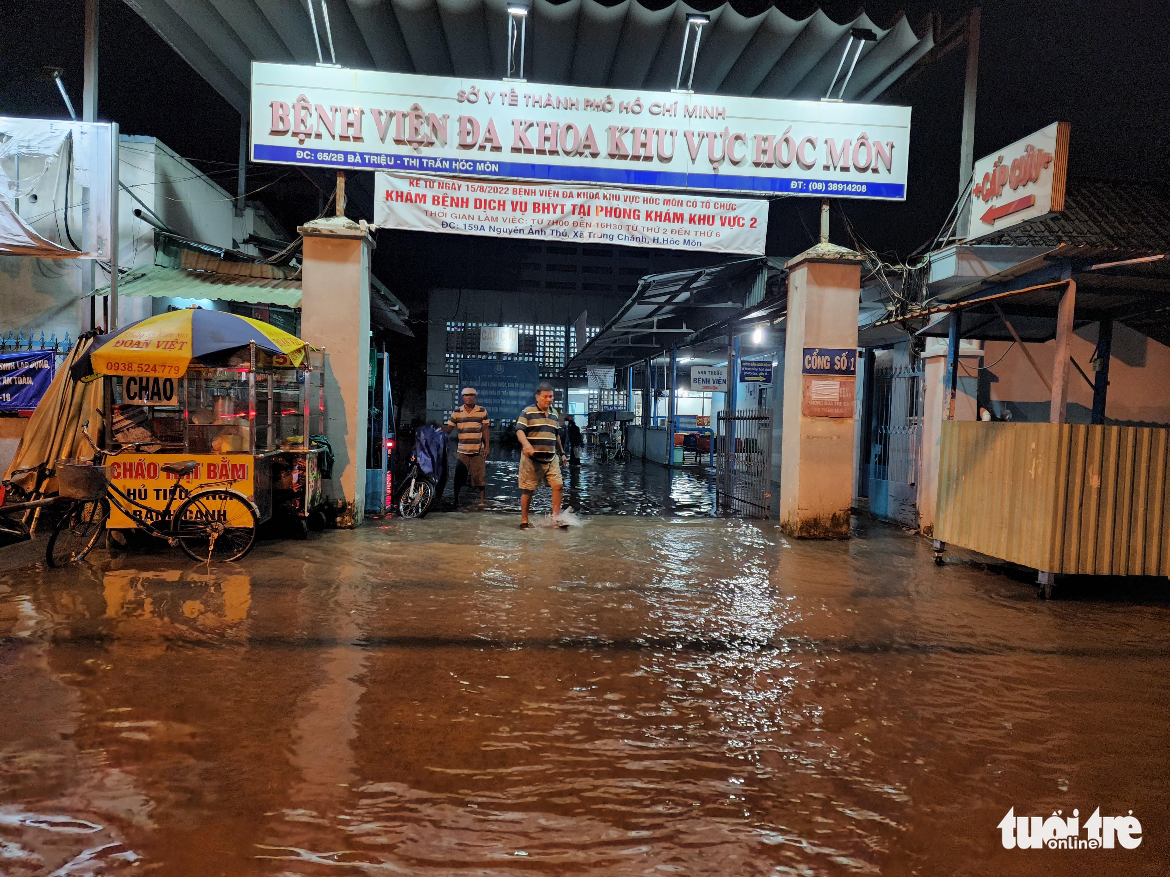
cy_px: 438
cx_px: 585
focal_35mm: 23
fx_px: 777
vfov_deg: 58.9
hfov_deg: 73.9
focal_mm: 6.4
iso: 640
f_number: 1.8
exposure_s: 1/50
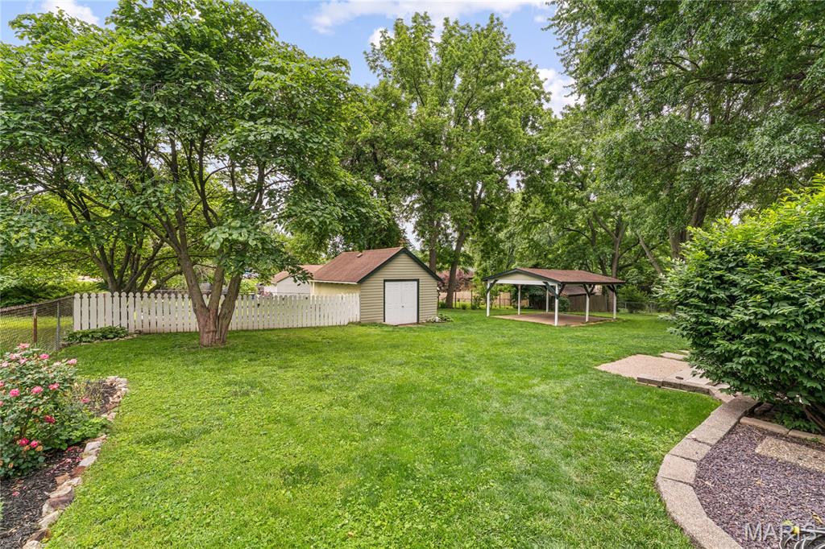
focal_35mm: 16
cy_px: 274
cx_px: 412
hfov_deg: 96.0
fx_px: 371
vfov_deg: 73.0
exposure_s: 1/6
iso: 100
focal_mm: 16.2
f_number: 22
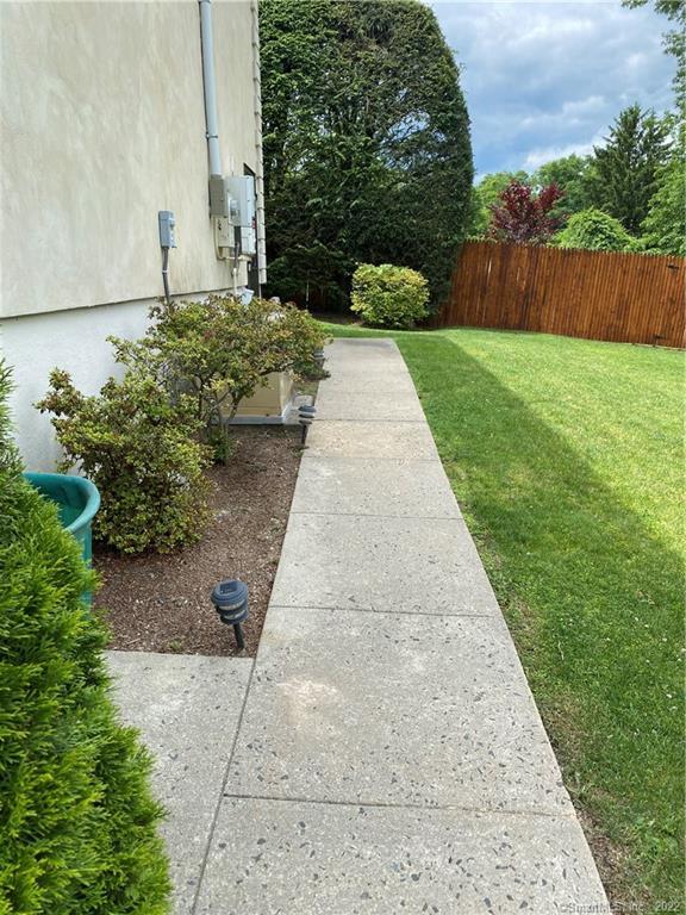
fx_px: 687
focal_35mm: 26
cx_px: 343
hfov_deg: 53.1
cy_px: 458
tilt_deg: -14.7
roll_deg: +0.6
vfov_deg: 67.3
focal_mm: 4.25
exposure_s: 1/890
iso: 32
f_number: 1.8
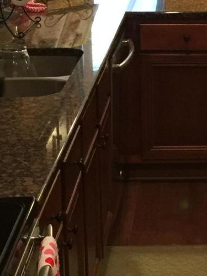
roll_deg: -0.3
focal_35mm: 116
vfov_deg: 16.8
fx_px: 925
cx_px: 266
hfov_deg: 12.4
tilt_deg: -10.7
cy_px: 41
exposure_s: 1/30
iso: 200
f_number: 2.2
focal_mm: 4.15
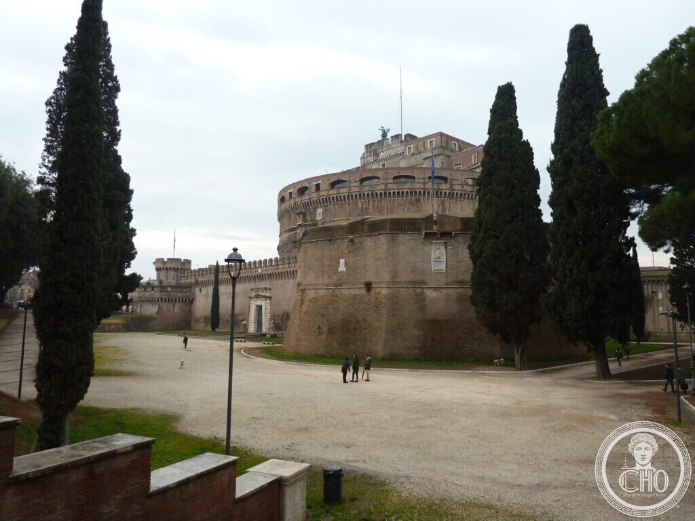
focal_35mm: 25
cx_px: 348
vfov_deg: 54.9
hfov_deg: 69.4
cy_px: 260
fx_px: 502
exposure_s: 1/100
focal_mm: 4.1
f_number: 3.3
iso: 80
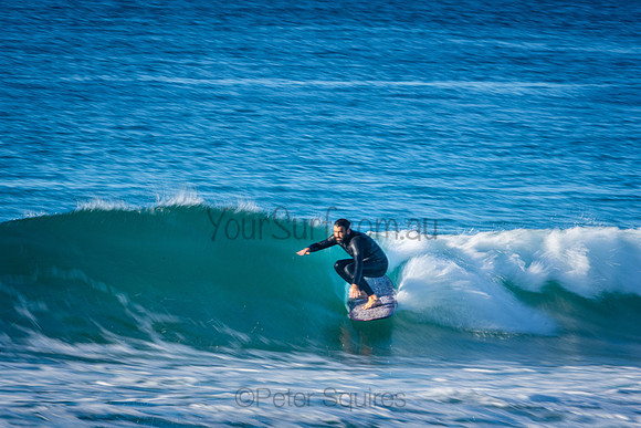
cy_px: 214
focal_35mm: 750
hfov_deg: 2.7
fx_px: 13357
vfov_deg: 1.8
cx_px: 320
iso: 100
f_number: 25
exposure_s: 1/20
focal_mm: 500
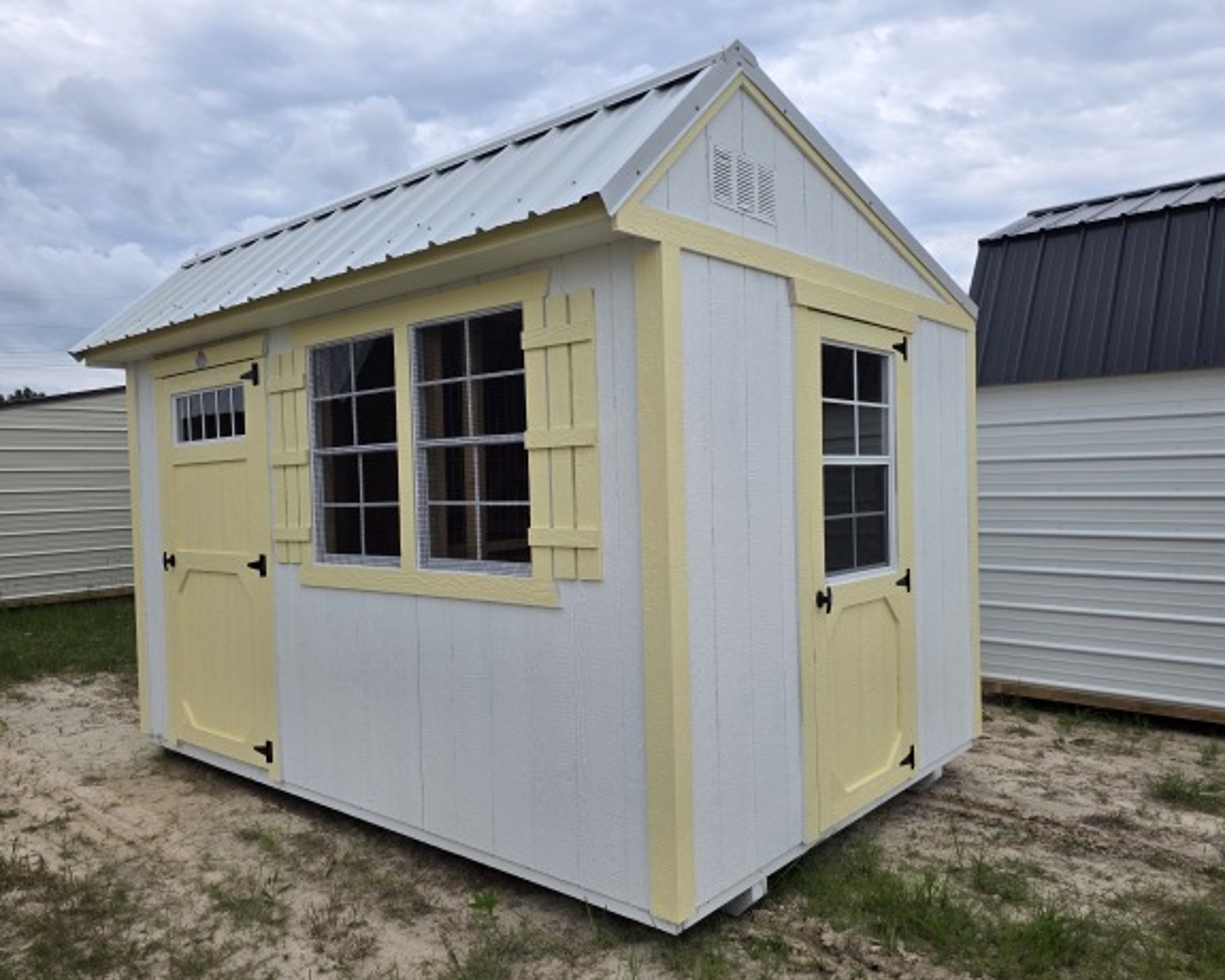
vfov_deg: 56.8
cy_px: 486
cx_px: 624
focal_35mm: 25
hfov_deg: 68.1
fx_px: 906
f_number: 1.7
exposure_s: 1/5296
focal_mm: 6.3
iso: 80
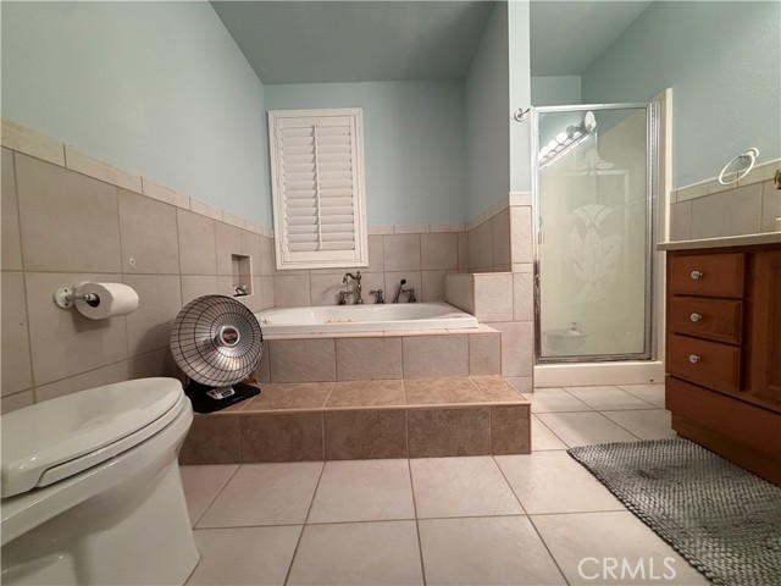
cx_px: 390
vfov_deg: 85.7
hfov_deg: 102.1
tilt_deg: -3.2
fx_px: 316
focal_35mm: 14
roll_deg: +1.5
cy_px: 293
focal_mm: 2.22
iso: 400
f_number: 2.2
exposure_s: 1/60
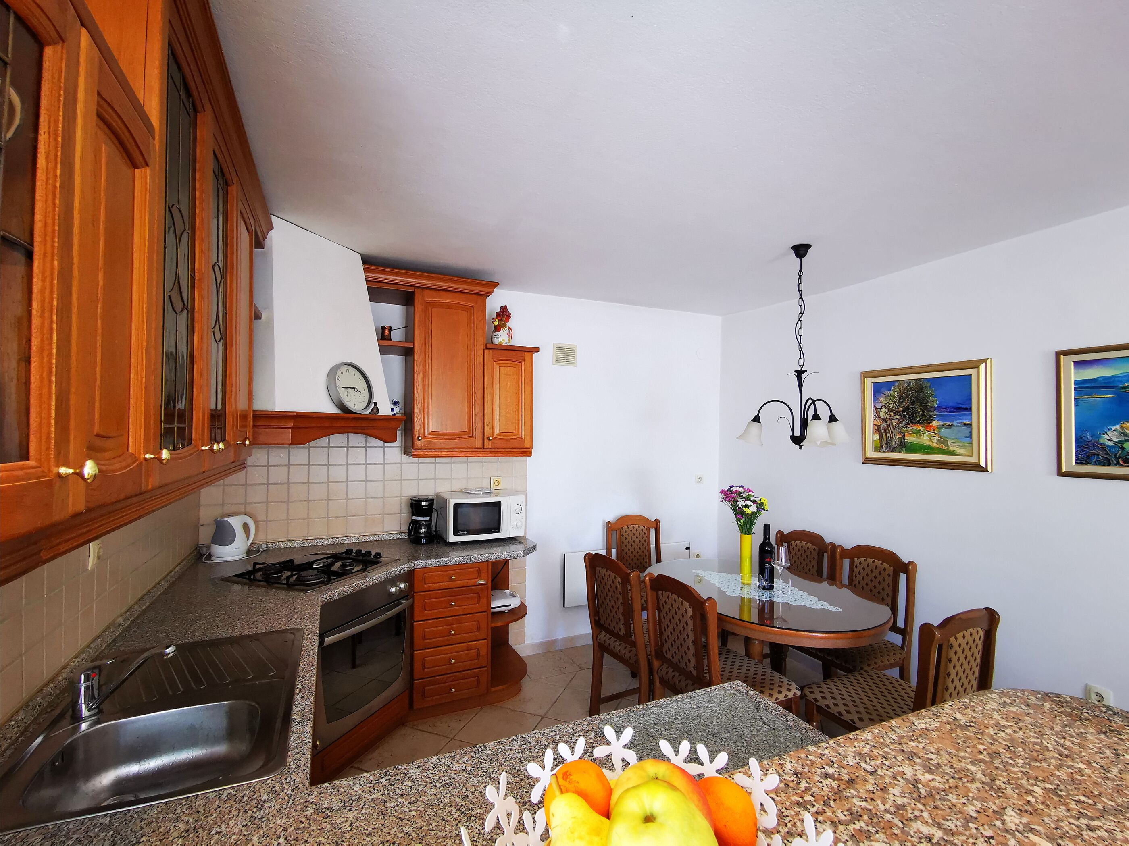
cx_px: 564
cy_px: 423
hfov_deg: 94.5
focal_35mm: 16
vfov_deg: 78.1
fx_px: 522
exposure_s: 1/33.3
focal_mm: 2.35
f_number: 2.2
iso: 125
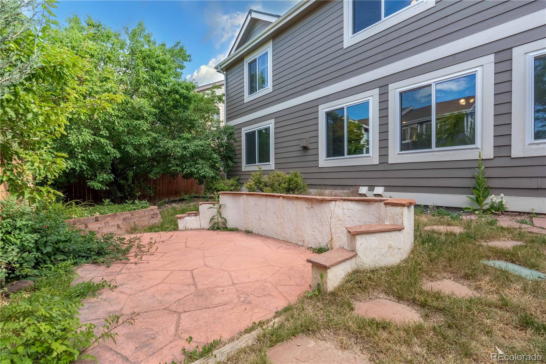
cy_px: 182
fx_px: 243
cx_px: 273
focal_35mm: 16
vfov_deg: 73.7
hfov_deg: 96.7
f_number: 8
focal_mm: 16
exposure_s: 1/4000
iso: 500
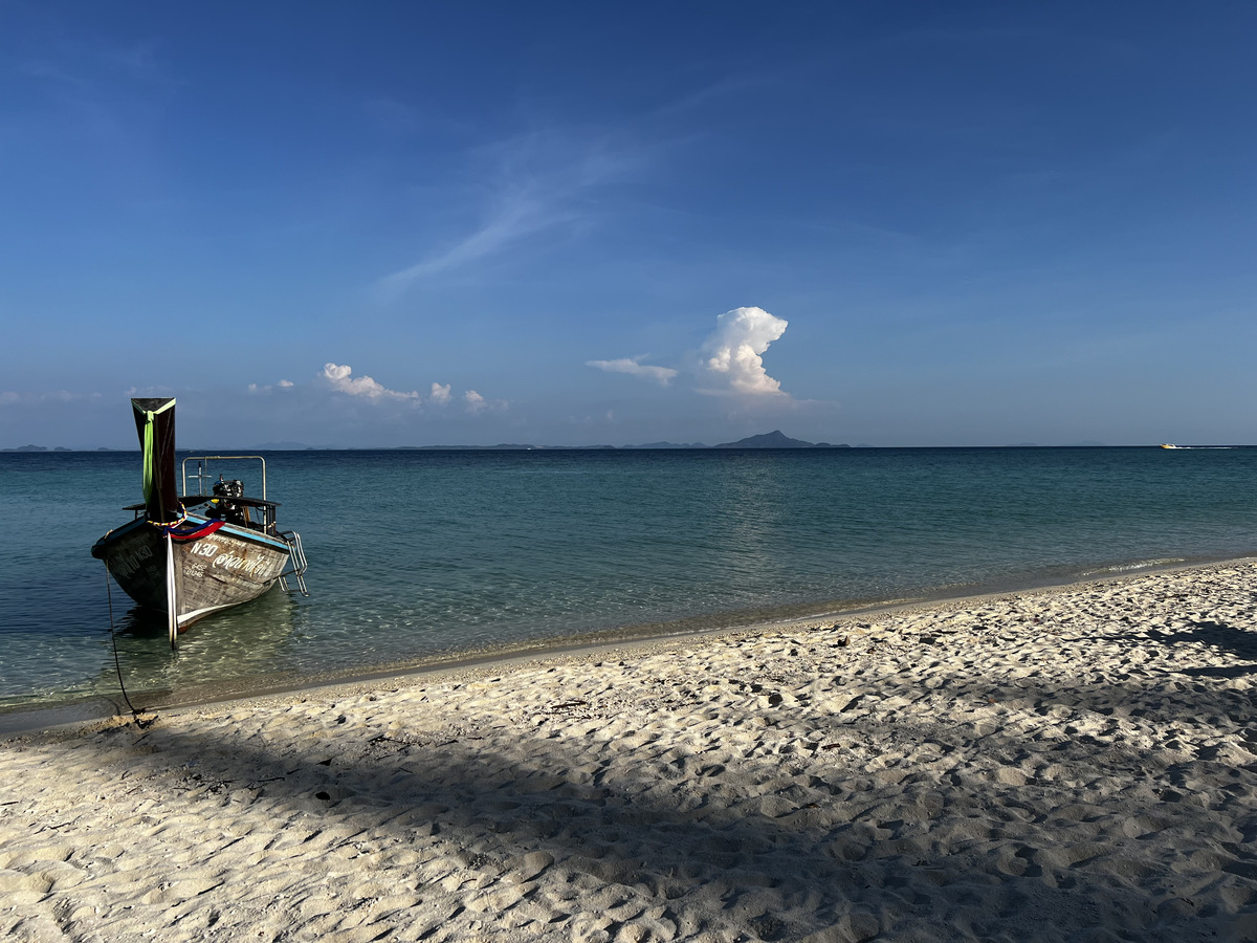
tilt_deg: -1.8
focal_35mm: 26
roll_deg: +0.4
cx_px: 628
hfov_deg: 67.3
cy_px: 472
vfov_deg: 53.1
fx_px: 944
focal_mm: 5.7
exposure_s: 1/7463
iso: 50
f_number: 1.5
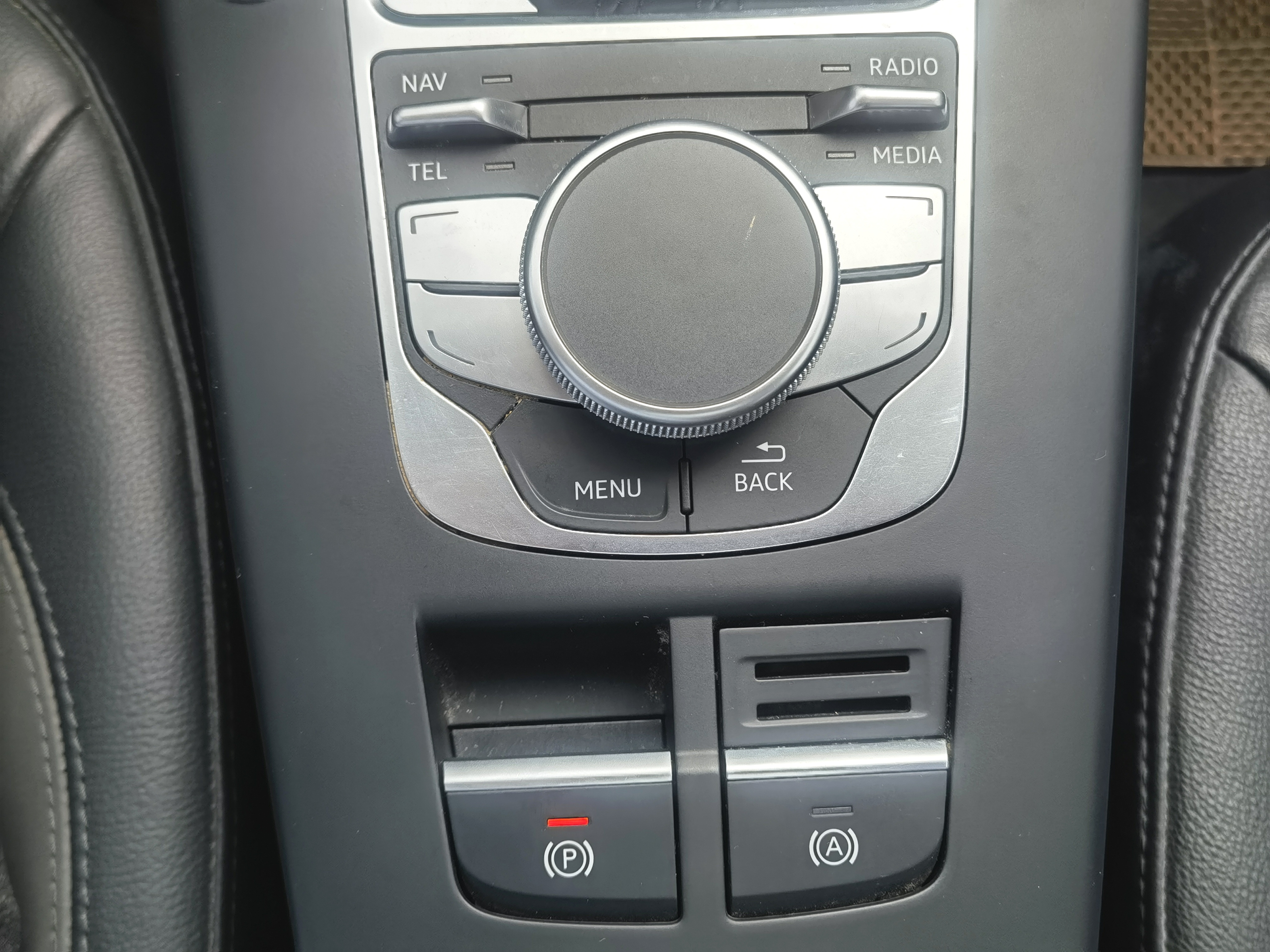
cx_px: 635
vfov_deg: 39.7
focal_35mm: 36
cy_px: 476
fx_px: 1321
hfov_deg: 51.4
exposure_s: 1/156
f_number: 1.9
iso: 50
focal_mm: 6.67
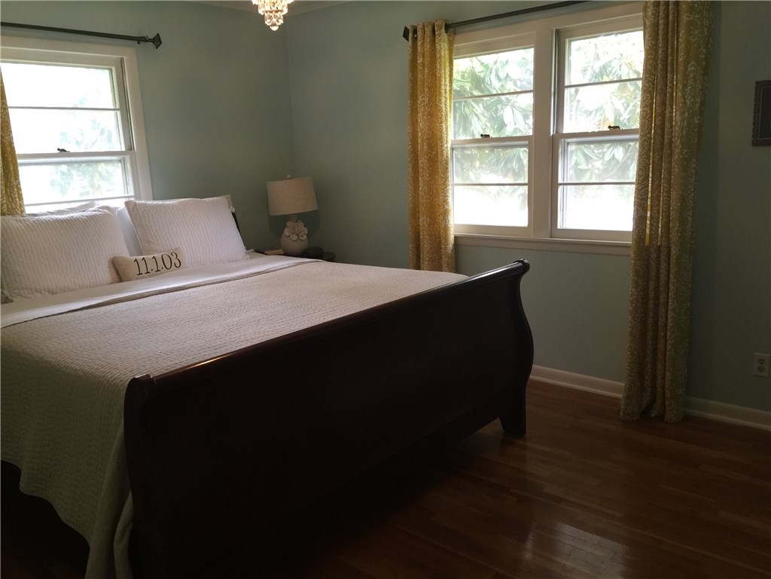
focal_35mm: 29
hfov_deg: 61.7
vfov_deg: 48.2
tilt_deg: -10.6
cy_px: 290
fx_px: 646
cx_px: 386
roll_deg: +1.4
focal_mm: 4.15
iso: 50
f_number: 2.2
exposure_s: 1/15
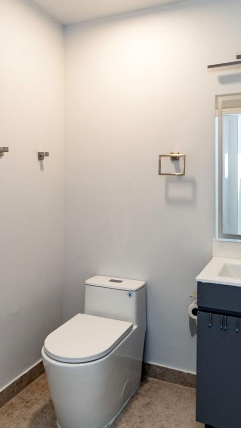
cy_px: 210
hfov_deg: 44.4
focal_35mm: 26
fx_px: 295
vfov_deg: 71.9
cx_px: 119
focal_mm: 16
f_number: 4.5
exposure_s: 1/60
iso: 800
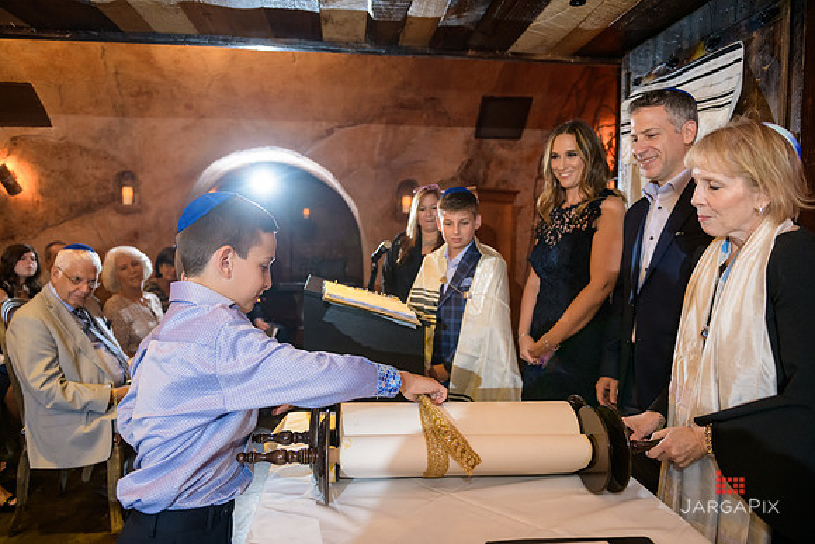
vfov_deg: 53.2
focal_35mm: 24
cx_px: 408
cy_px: 272
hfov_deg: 73.7
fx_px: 543
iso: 1600
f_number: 3.2
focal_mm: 24
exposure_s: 1/125
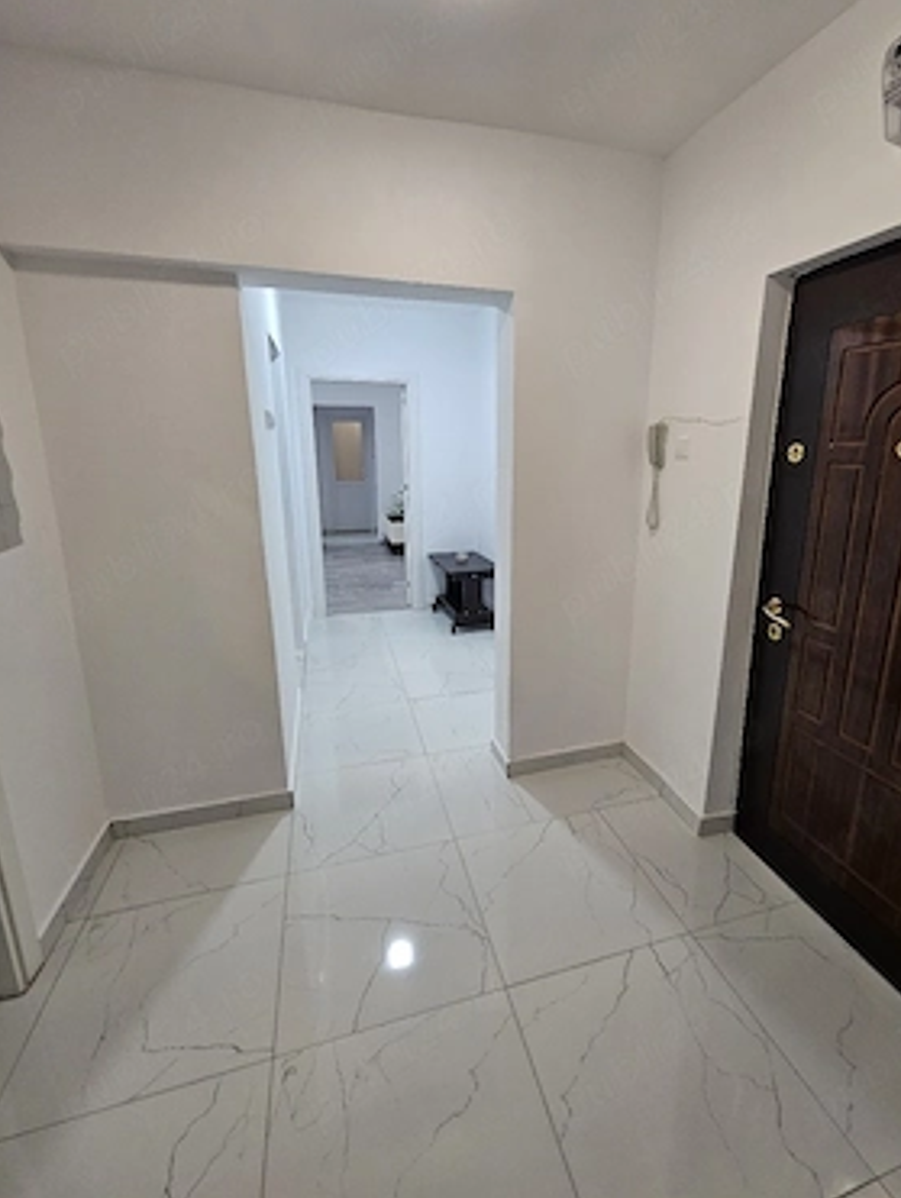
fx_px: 485
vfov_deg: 102.0
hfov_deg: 85.7
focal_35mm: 14
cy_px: 581
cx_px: 475
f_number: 2.2
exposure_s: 1/70.9
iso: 200
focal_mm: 2.2
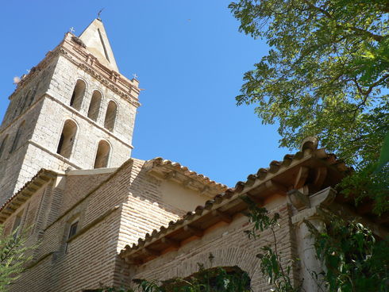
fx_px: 394
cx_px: 194
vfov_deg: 40.7
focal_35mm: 35
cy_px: 146
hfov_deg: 52.6
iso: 64
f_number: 4
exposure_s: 1/320
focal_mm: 6
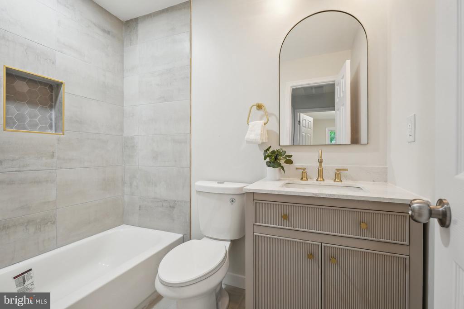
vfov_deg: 75.9
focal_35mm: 15
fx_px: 199
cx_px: 232
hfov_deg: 98.9
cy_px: 154
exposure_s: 1/6
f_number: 7.1
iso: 160
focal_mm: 15.4
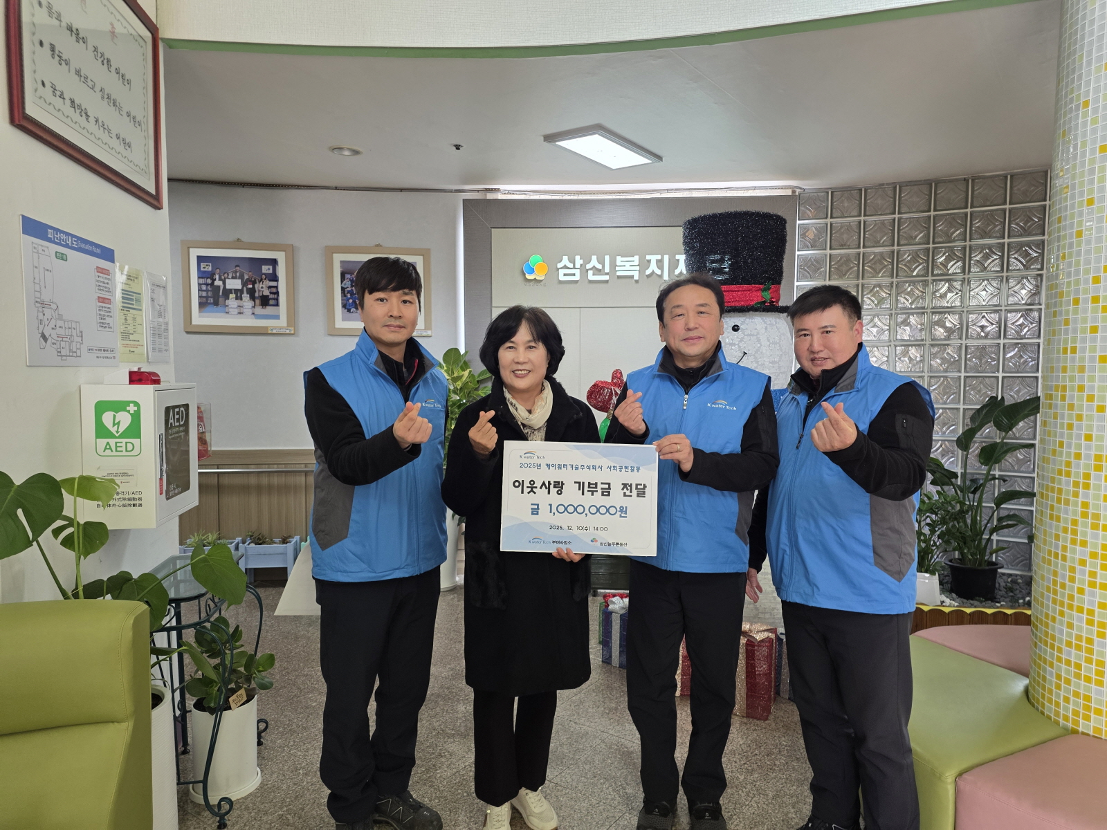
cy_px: 415
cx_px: 554
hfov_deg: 73.9
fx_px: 736
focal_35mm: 23
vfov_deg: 58.9
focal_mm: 6.25
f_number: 1.7
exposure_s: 1/120
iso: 160
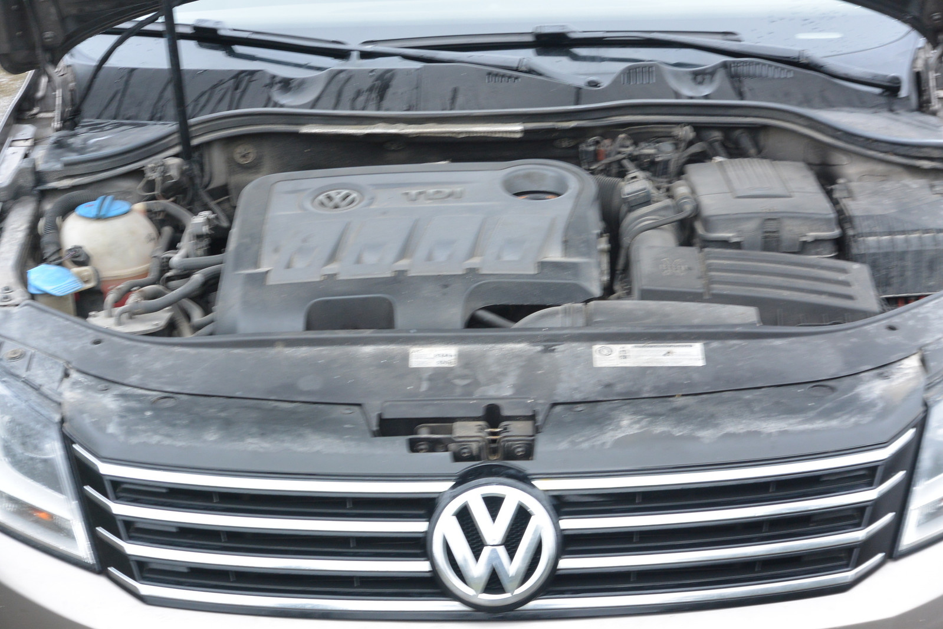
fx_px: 2122
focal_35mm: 81
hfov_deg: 25.1
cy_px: 314
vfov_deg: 16.9
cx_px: 472
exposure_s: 1/10
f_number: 5
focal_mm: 30
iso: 160
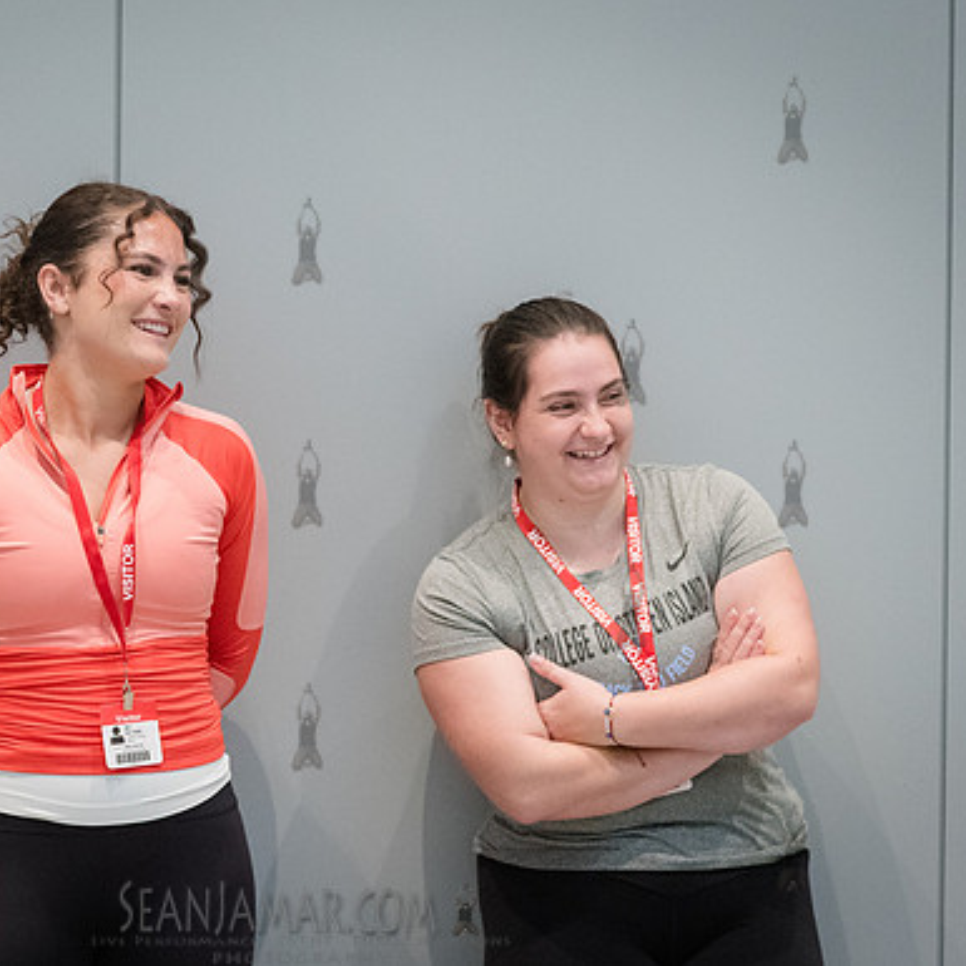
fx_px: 7356
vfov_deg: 7.5
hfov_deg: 7.5
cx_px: 137
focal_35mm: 233
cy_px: 478
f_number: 3.5
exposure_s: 1/250
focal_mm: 145
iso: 6400
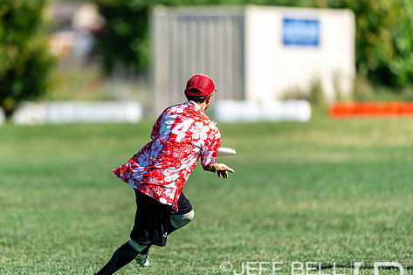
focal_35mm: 491
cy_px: 136
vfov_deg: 2.8
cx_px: 162
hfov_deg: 4.2
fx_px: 5631
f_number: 2.8
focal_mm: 400
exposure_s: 1/2000
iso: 100
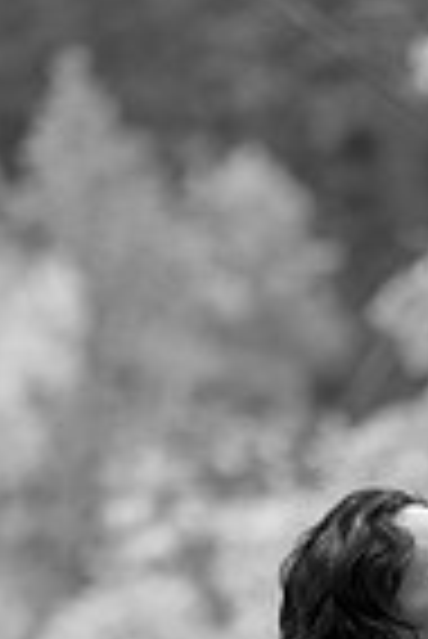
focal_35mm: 269
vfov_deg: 7.6
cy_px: 720
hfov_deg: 5.1
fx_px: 4785
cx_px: 487
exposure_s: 1/400
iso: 400
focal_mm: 85
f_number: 1.8
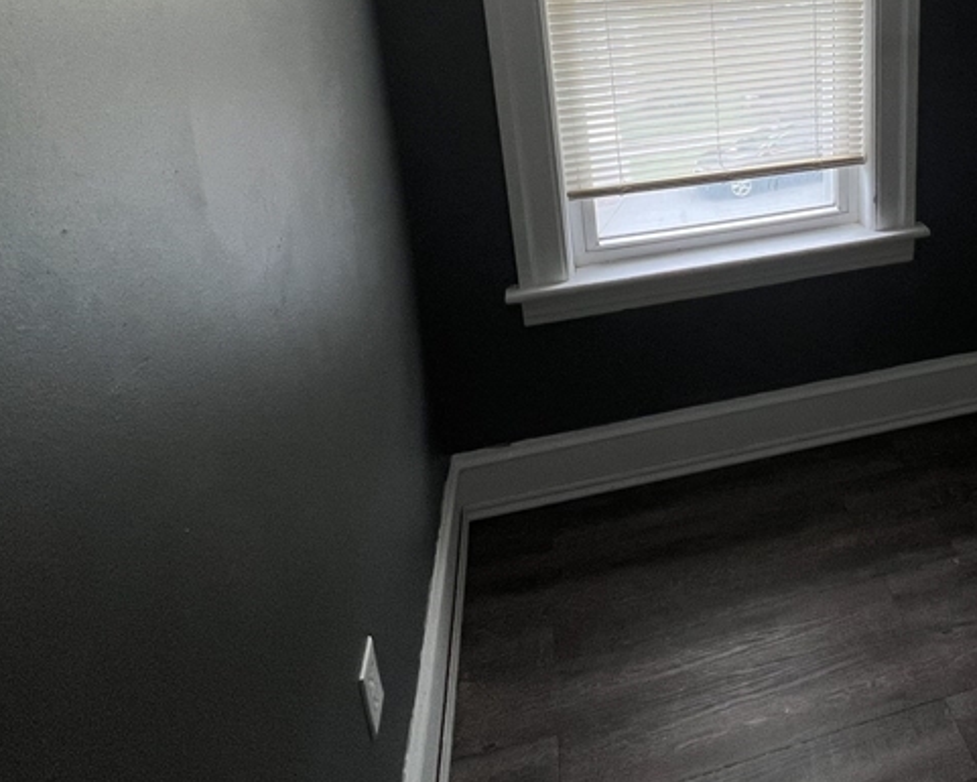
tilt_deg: -16.1
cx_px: 800
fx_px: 781
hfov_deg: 58.5
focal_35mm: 27
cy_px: 122
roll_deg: +1.6
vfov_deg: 49.1
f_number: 1.8
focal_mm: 1.57
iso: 64
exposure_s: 1/99
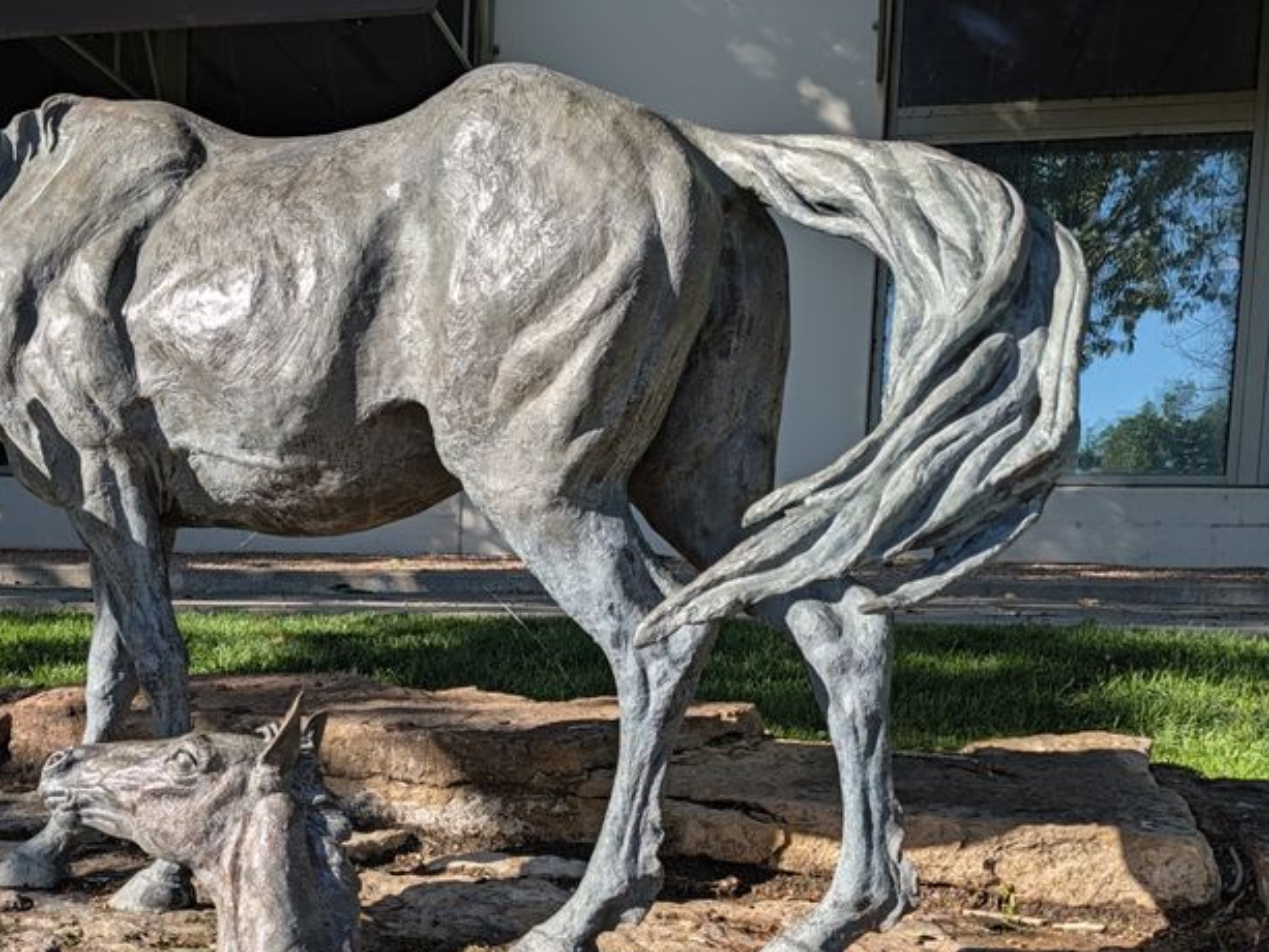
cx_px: 284
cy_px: 785
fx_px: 1723
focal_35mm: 47
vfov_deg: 30.0
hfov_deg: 39.1
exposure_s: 1/1049
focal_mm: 6.9
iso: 24
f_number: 1.68
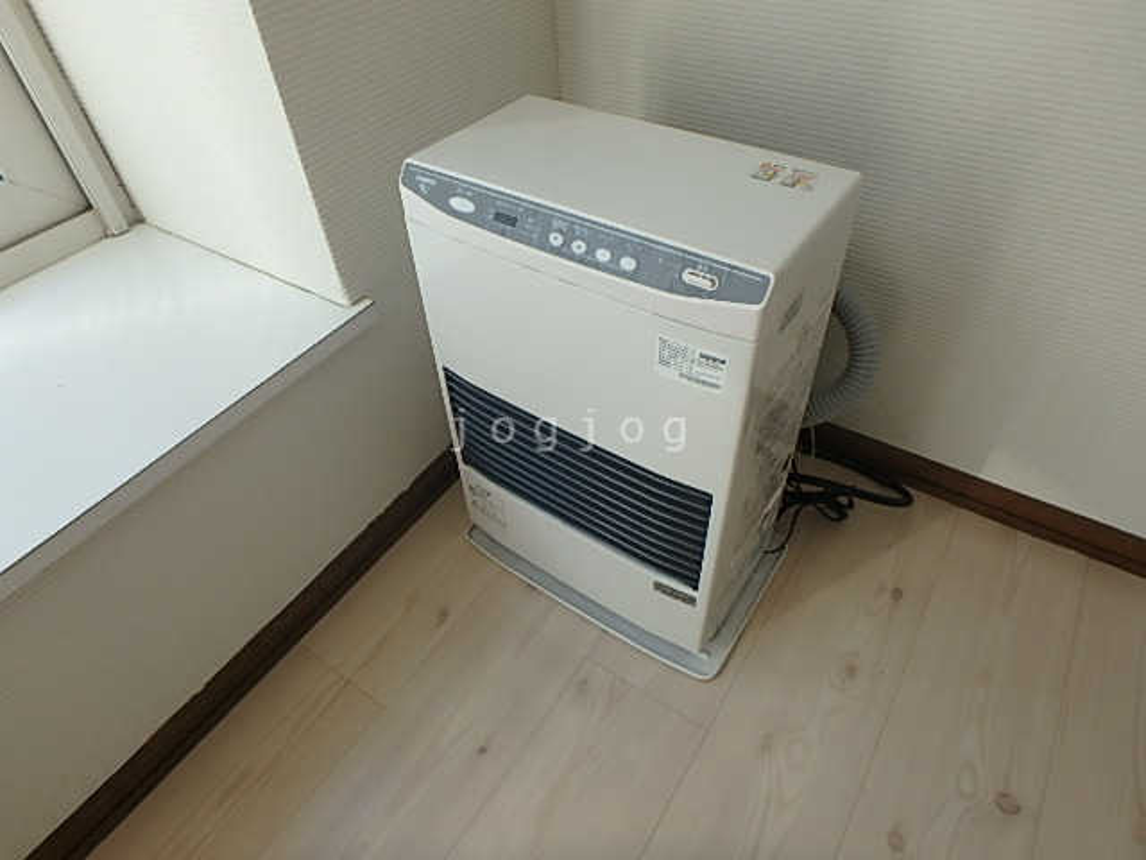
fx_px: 695
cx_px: 573
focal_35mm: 21
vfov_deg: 63.4
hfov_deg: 79.0
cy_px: 430
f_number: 3.5
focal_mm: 3.7
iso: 125
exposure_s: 1/200
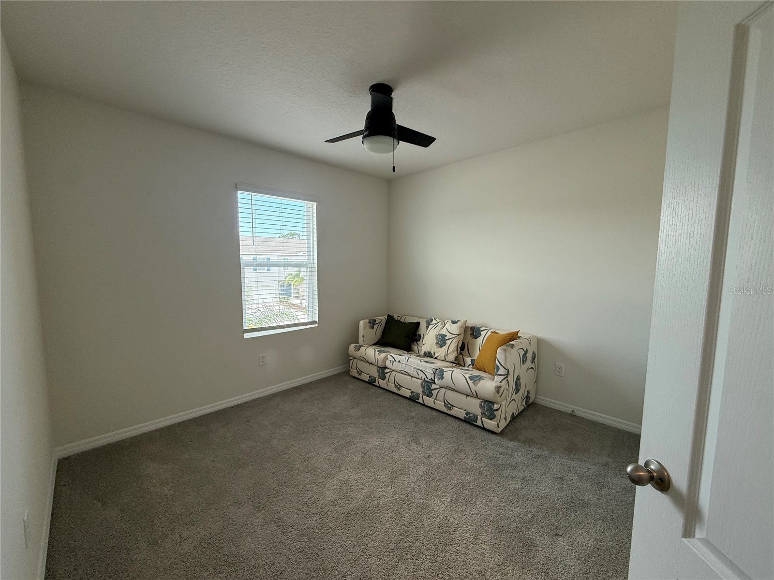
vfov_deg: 85.7
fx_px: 313
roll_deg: -0.1
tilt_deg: -4.6
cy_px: 290
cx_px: 387
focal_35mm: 14
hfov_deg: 102.1
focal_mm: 2.22
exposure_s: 1/120
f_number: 2.2
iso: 200
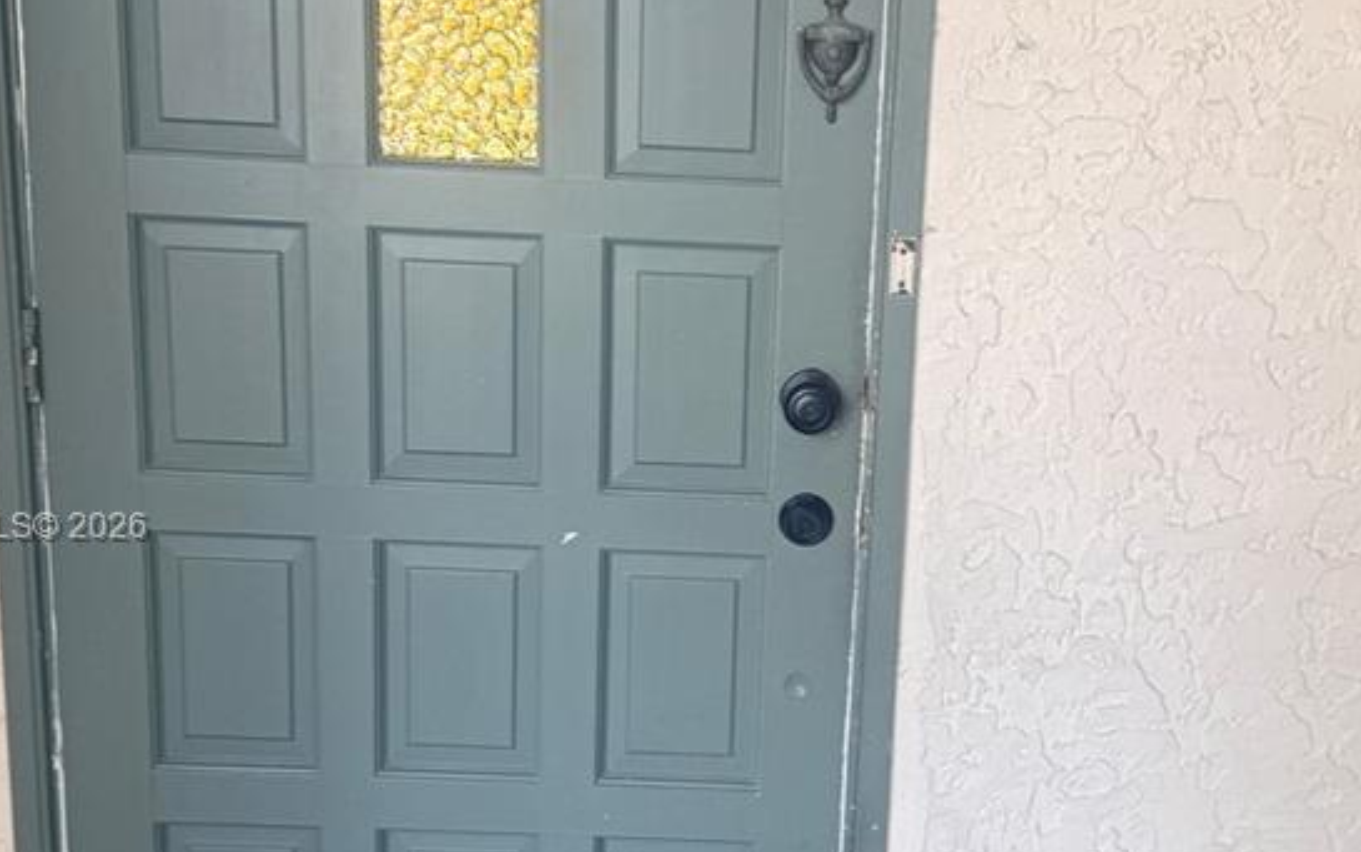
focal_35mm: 56
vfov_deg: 23.1
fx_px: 2078
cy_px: 530
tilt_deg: -14.2
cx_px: 809
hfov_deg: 36.2
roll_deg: -2.1
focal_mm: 6.76
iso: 50
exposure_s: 1/124
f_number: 1.78
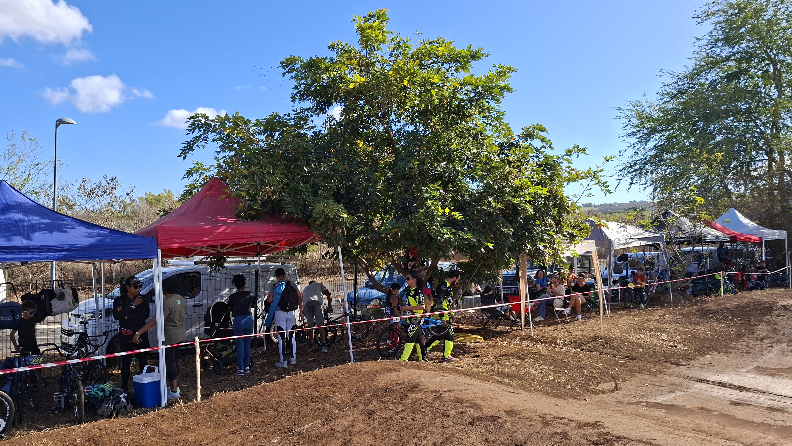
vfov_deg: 44.4
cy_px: 236
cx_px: 385
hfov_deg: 71.9
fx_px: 546
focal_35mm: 26
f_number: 1.8
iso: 50
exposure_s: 1/1721
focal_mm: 5.54
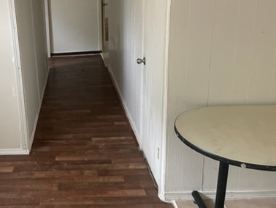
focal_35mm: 44
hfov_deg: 40.7
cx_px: 45
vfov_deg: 32.5
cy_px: 62
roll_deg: +3.6
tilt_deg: -15.9
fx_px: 351
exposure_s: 1/60
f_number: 1.6
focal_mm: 4.2
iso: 125
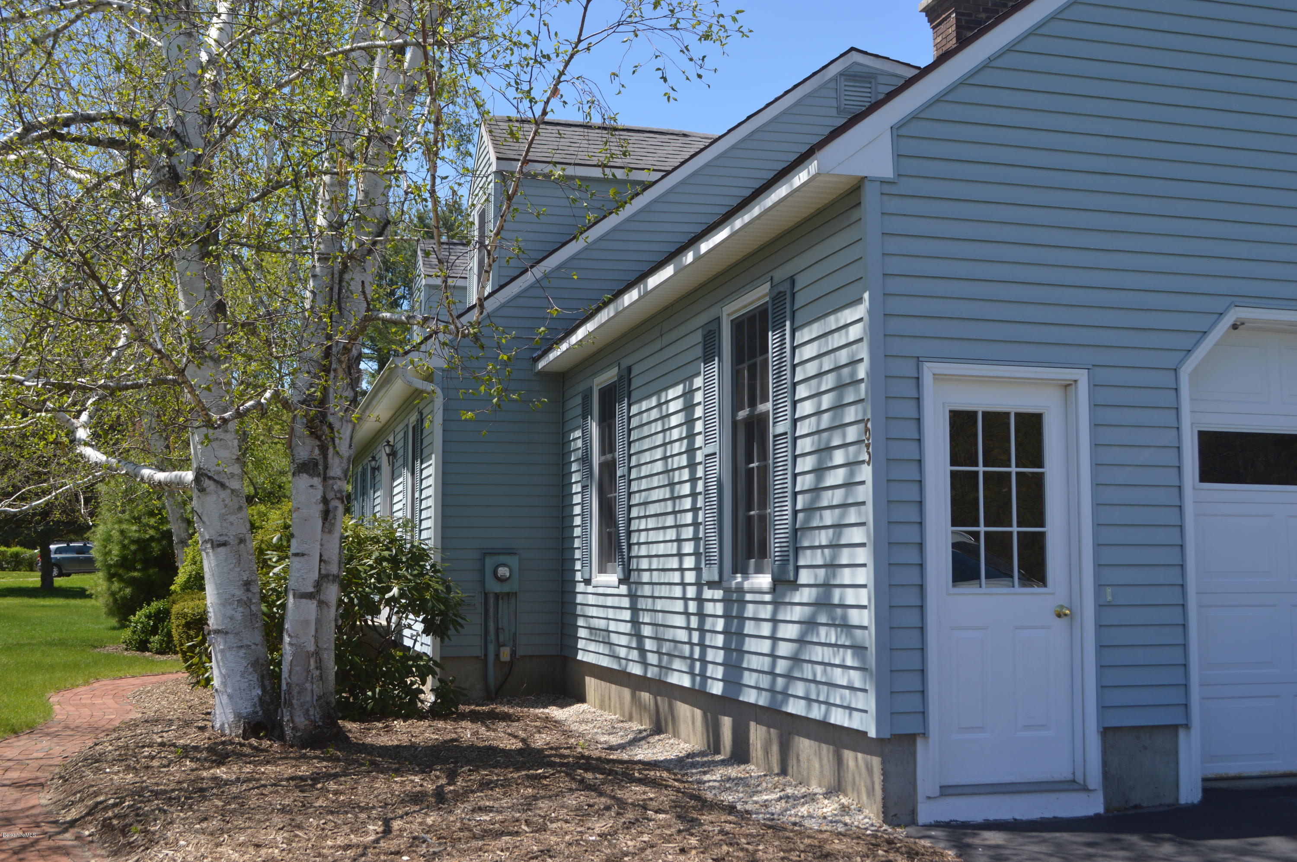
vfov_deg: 34.1
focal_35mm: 39
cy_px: 431
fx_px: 1404
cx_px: 648
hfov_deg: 49.6
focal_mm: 26
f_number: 7.1
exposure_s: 1/200
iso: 100
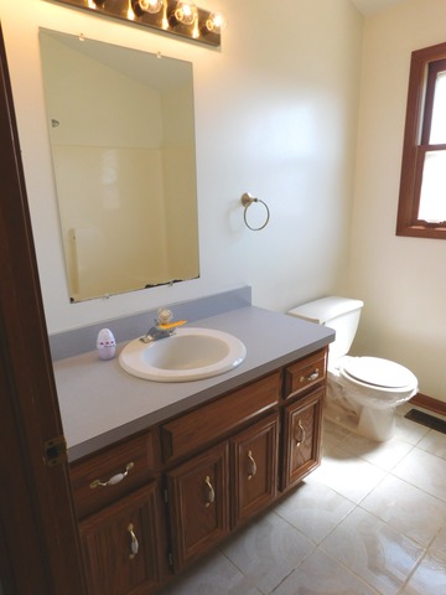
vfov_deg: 73.9
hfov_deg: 58.9
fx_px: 395
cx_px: 223
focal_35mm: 23
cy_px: 298
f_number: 3
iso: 125
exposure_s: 1/100
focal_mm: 4
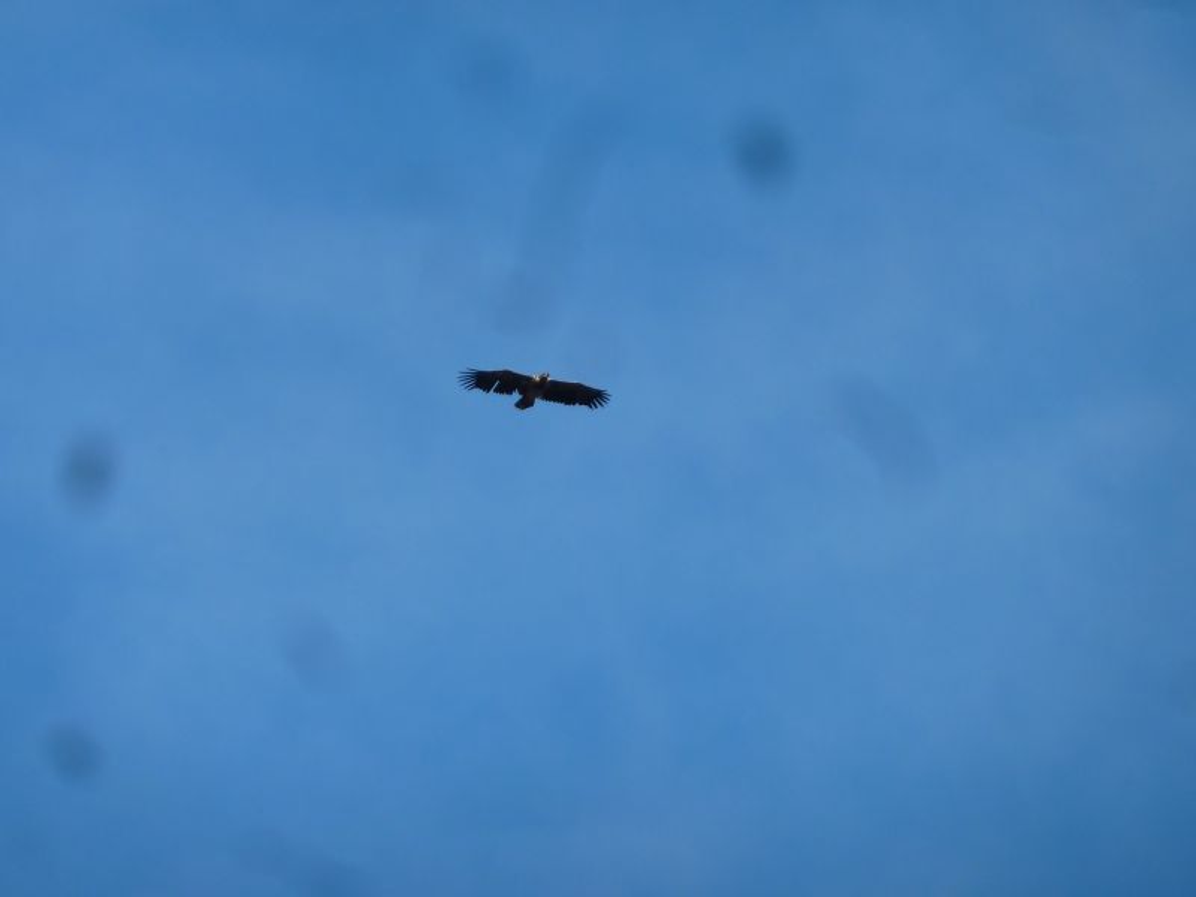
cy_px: 448
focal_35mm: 300
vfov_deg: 5.0
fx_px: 10365
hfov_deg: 6.6
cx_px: 598
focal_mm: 49.2
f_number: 4.9
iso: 80
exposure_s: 1/320
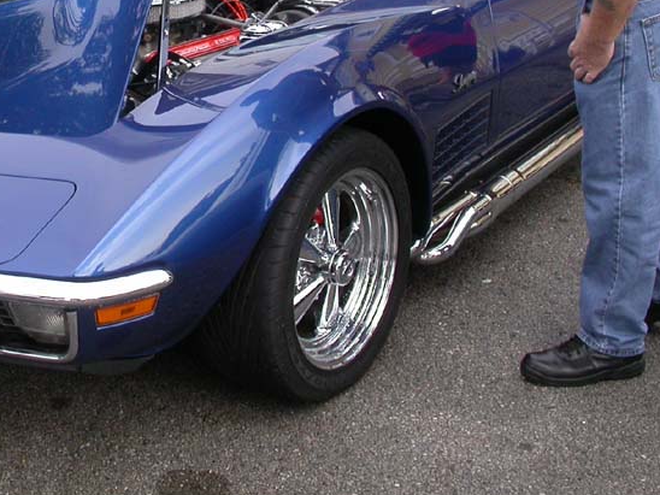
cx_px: 86
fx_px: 1354
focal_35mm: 71
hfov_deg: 26.6
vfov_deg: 20.3
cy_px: 46
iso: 100
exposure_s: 1/160
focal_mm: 7.85
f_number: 5.3
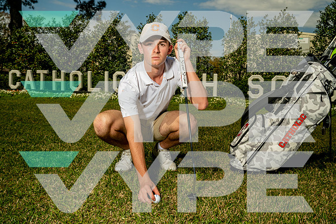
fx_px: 315
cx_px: 169
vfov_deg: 39.2
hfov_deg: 56.1
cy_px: 112
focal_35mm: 34
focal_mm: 30
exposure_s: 1/250
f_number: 8
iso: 100
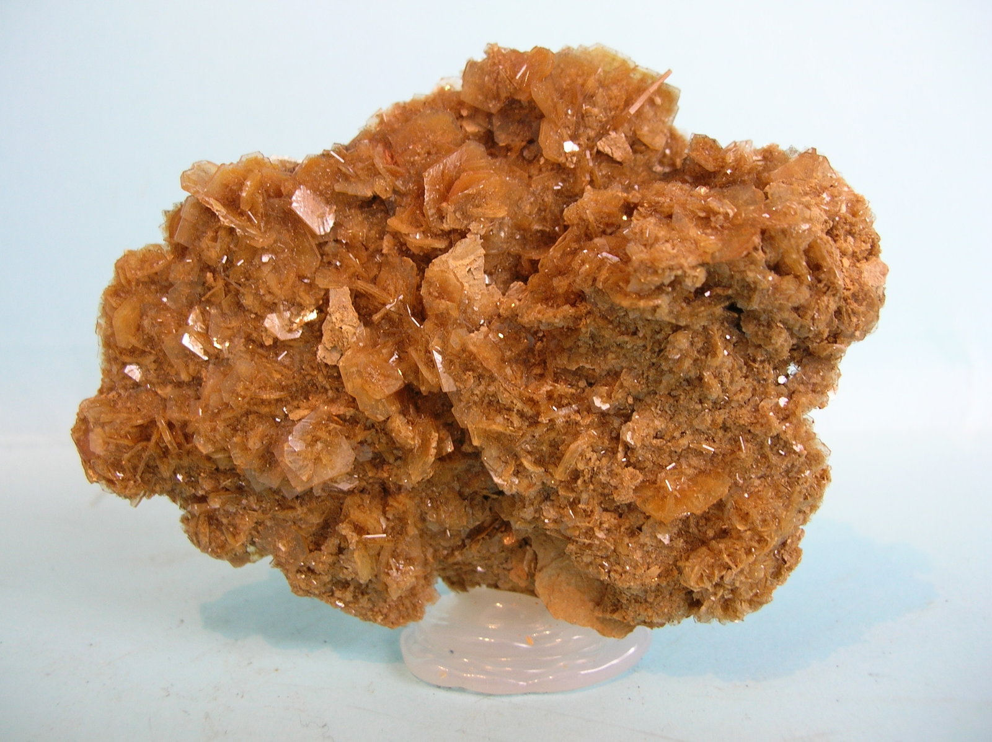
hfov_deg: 51.4
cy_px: 371
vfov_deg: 39.6
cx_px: 496
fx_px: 1031
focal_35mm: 36
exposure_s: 1/5.5
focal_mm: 6
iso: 50
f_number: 2.7
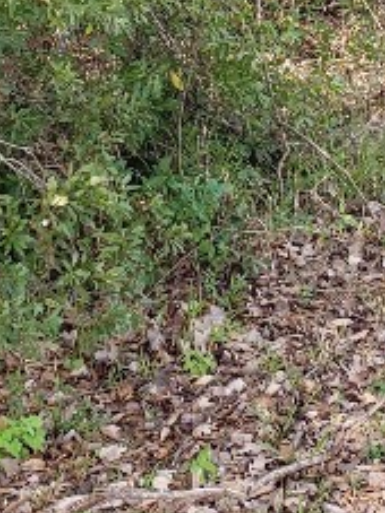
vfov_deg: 21.4
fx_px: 1306
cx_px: 272
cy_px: -11
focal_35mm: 88
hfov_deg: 16.7
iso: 64
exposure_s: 1/100
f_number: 2.4
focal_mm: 4.3
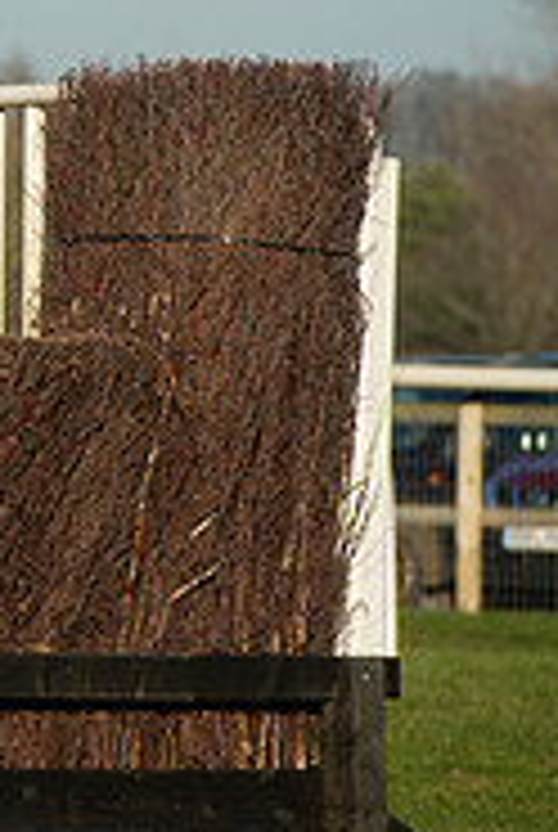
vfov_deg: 3.4
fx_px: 14129
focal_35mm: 610
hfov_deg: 2.3
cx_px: -675
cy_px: 270
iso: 500
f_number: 6.3
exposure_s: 1/3200
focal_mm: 195
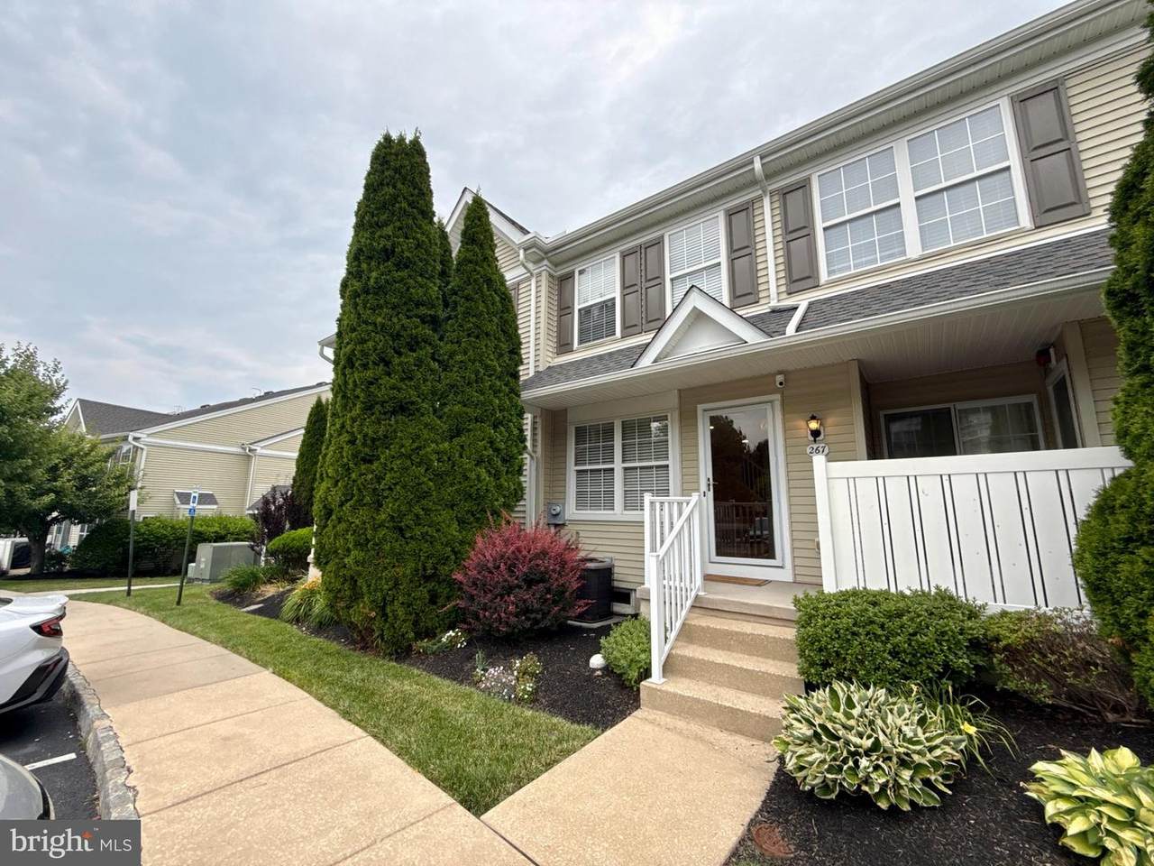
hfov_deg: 102.1
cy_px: 433
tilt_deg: +8.9
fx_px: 467
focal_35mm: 14
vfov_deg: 85.7
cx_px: 577
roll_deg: -0.8
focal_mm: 2.22
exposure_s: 1/318
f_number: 2.2
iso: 64
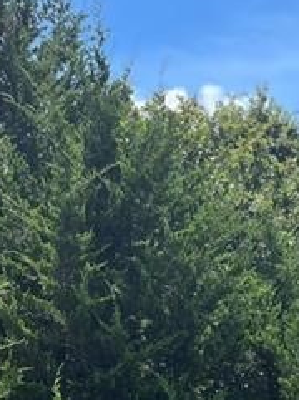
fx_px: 958
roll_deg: +0.3
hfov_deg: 17.2
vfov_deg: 21.3
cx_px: 327
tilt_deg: -3.5
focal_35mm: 83
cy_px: 523
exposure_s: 1/1672
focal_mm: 5.1
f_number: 1.6
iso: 50
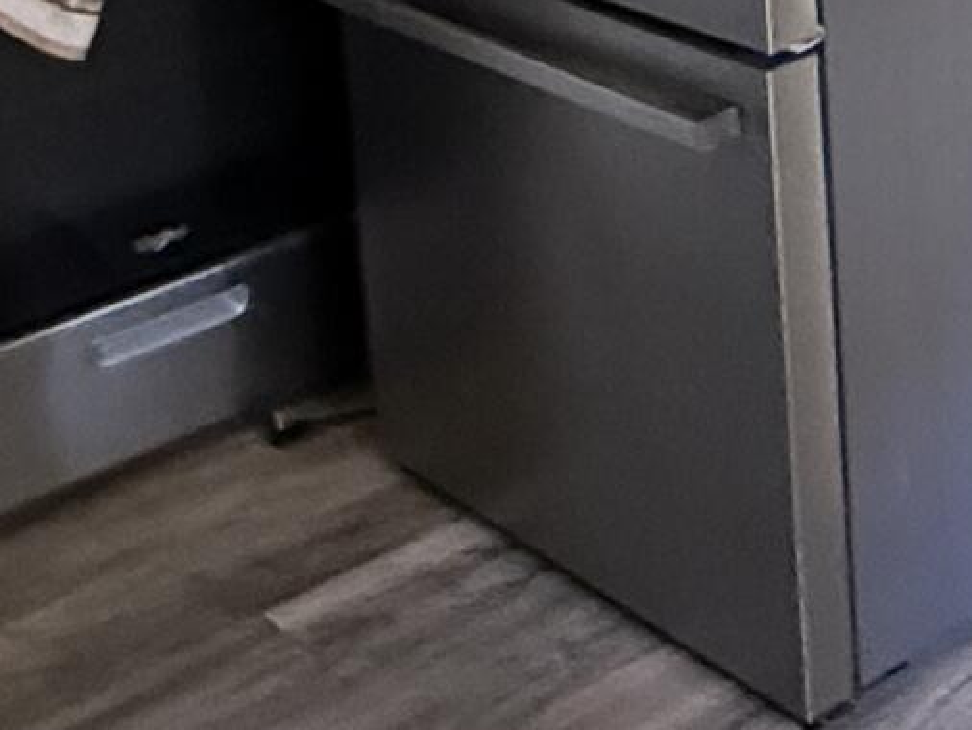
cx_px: 930
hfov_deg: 22.8
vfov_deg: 15.8
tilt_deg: -8.4
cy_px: -490
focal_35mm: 83
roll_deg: +1.5
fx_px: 2332
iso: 1000
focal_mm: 2.22
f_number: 2.2
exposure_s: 1/60
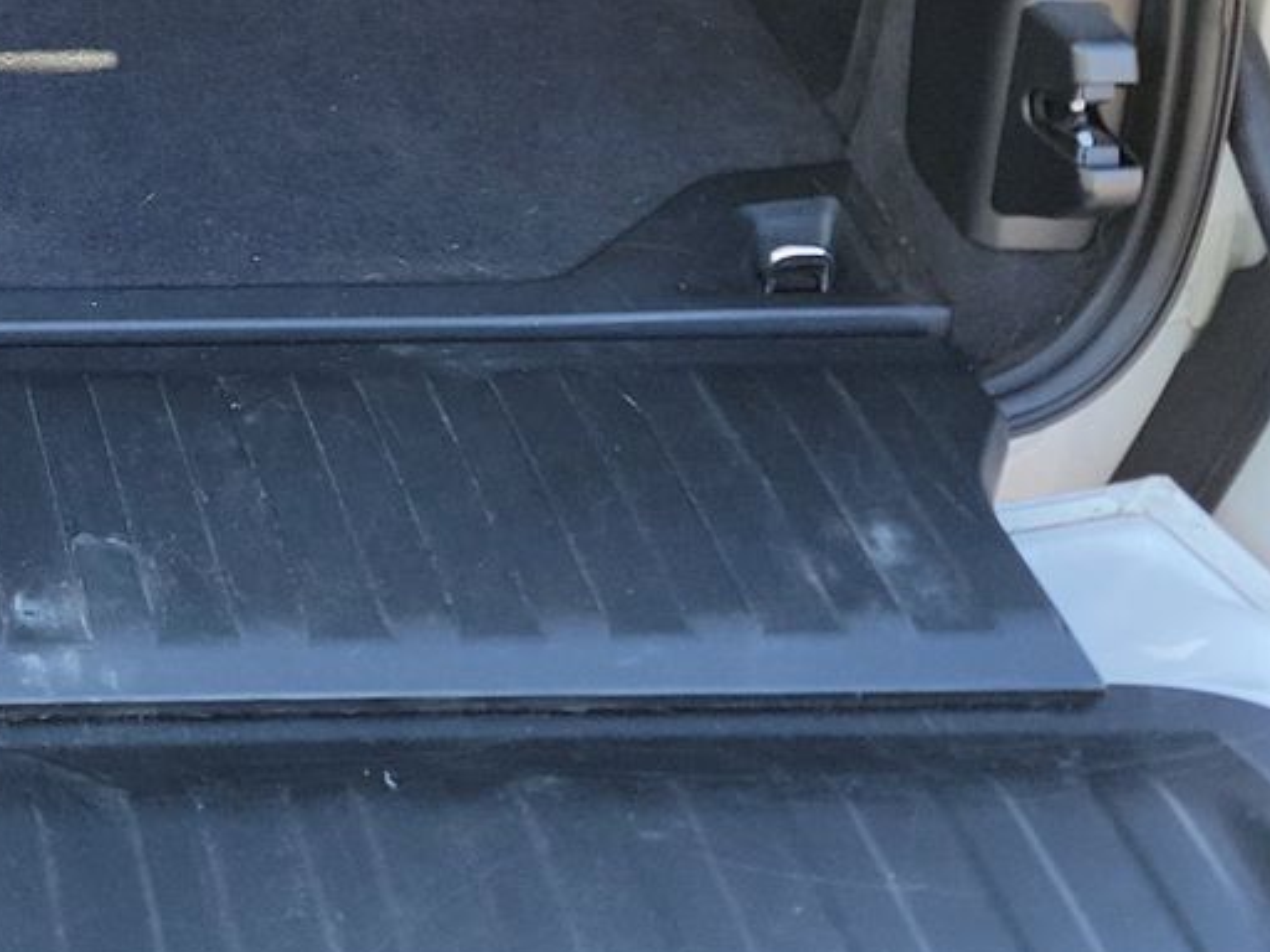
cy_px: -382
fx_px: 2752
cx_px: -315
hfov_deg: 23.4
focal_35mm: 75
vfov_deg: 18.0
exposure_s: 1/59
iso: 69
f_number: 1.8
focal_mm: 6.7
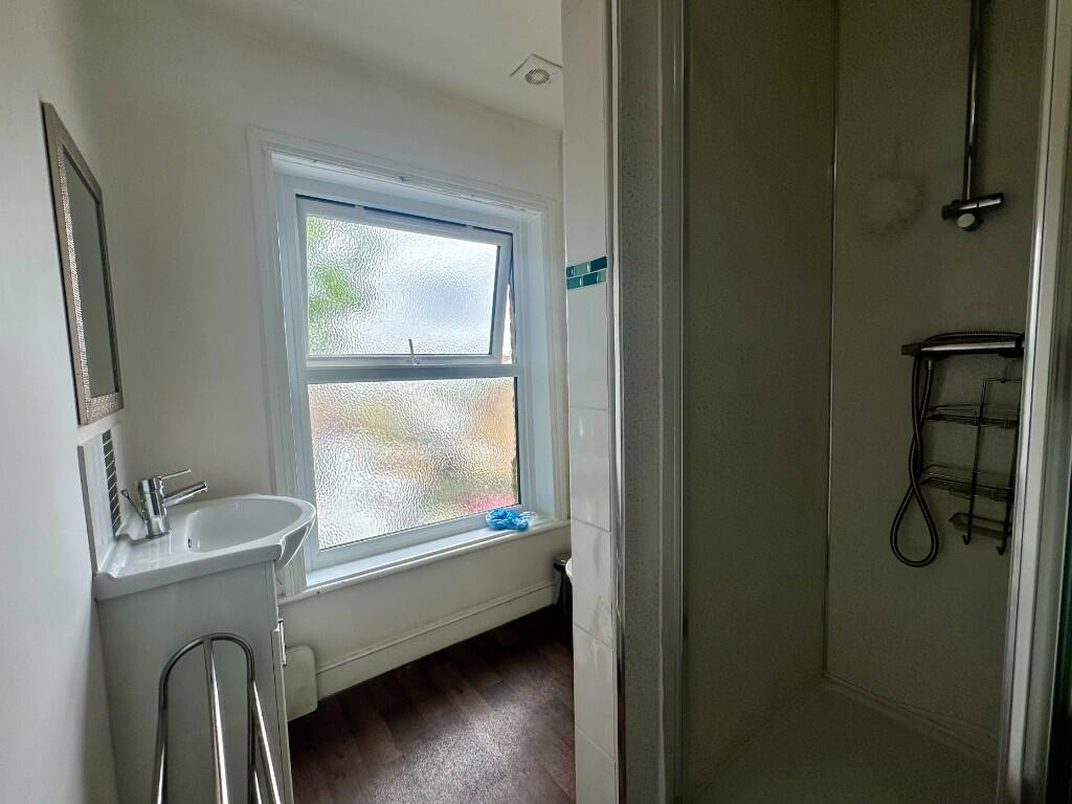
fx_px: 434
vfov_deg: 85.7
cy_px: 402
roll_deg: +0.1
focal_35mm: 14
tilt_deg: -3.6
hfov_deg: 102.1
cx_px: 536
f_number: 2.2
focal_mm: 2.22
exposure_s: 1/348
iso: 40
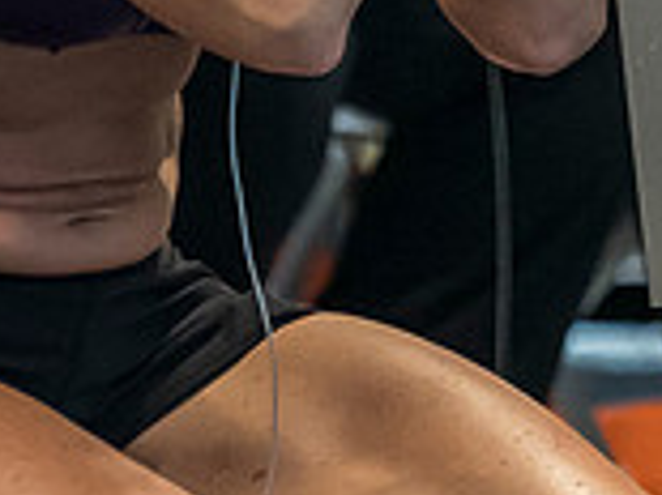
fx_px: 28683
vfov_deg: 1.0
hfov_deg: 1.3
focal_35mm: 1501
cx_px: 381
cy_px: -596
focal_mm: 142
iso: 3200
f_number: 2.8
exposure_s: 1/400
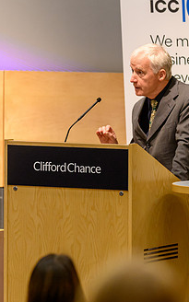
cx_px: 109
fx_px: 3033
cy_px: 125
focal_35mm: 368
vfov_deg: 5.7
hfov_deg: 3.6
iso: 560
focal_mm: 135
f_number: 1.8
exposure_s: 1/200
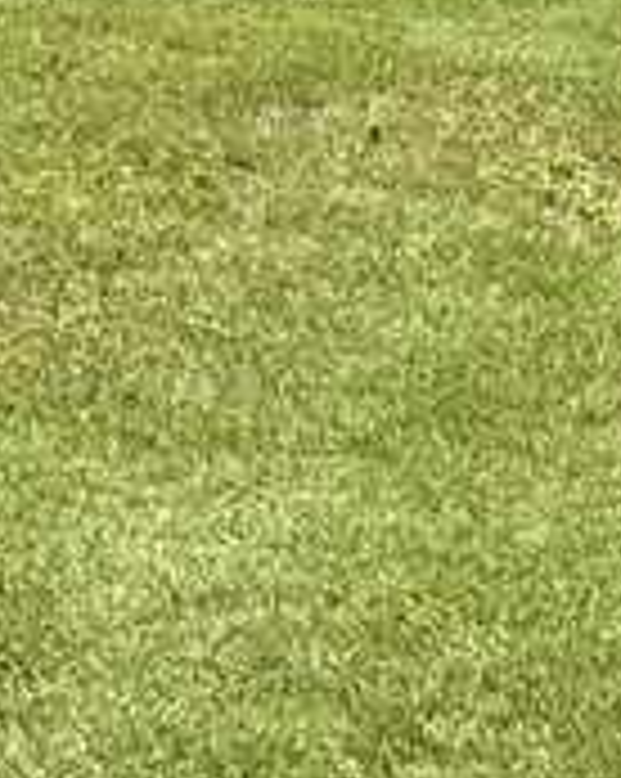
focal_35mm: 195
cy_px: -1592
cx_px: -896
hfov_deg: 7.4
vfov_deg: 8.3
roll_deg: -1.0
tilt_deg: +4.7
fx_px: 4488
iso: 80
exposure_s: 1/6410
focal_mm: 6.76
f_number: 1.78
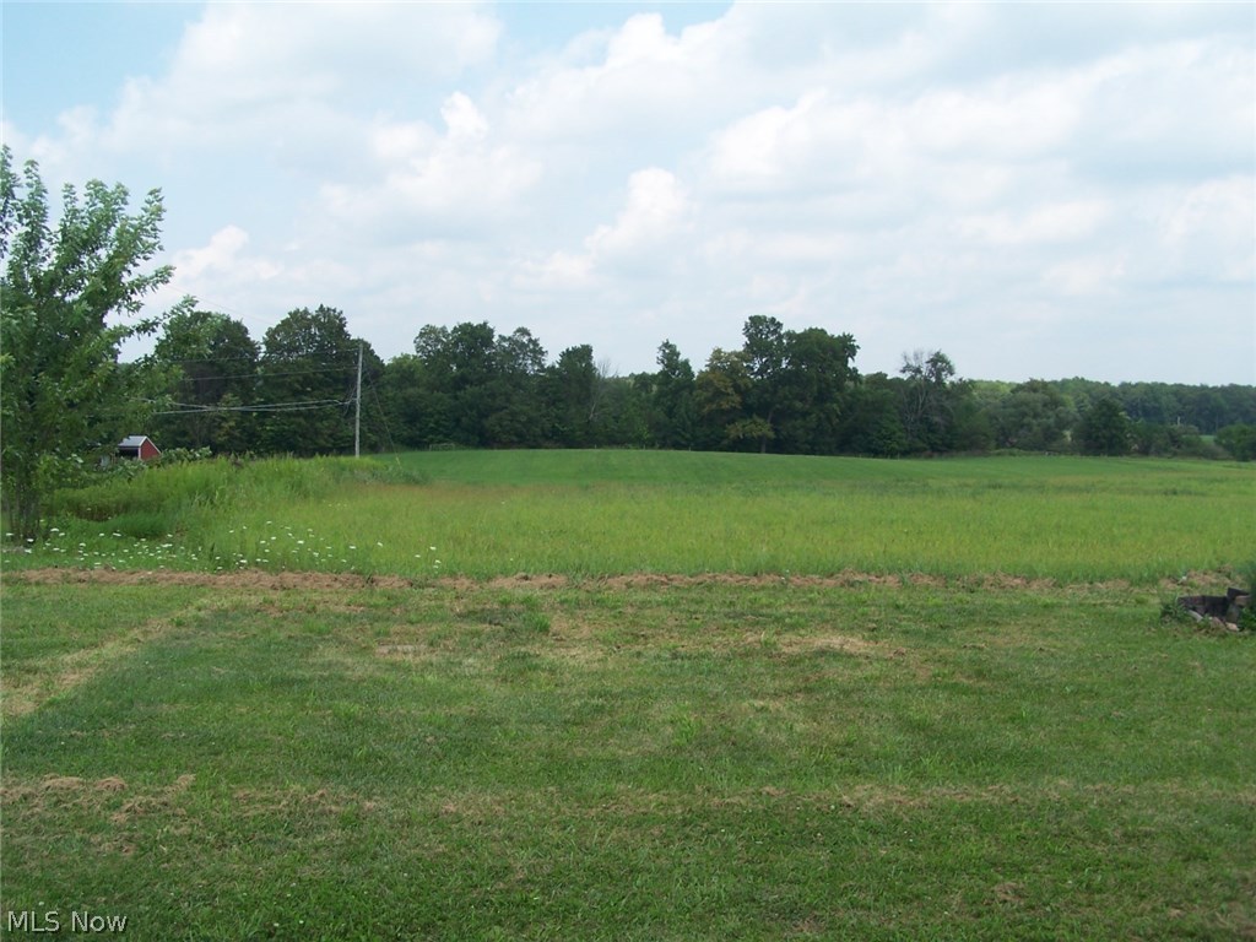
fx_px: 1379
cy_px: 471
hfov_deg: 49.0
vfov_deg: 37.7
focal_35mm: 38
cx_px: 628
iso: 80
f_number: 4
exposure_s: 1/500
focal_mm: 6.3
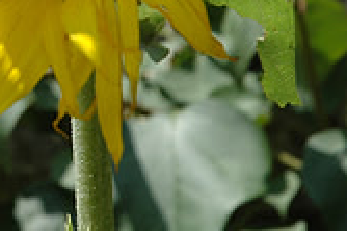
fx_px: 3004
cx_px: -66
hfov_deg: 6.6
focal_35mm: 312
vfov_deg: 4.4
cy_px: -150
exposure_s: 1/250
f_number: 10
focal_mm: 60
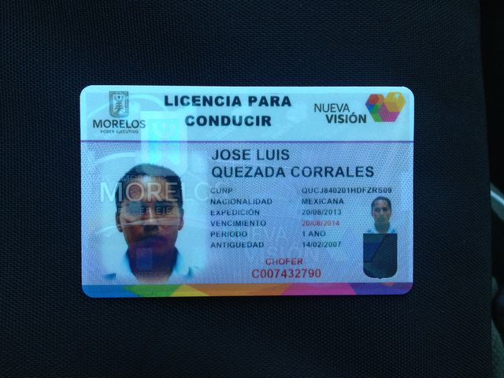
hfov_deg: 52.6
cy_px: 189
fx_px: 510
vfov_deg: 40.7
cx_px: 252
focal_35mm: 35
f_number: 2.4
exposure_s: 1/20
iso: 250
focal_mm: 4.28
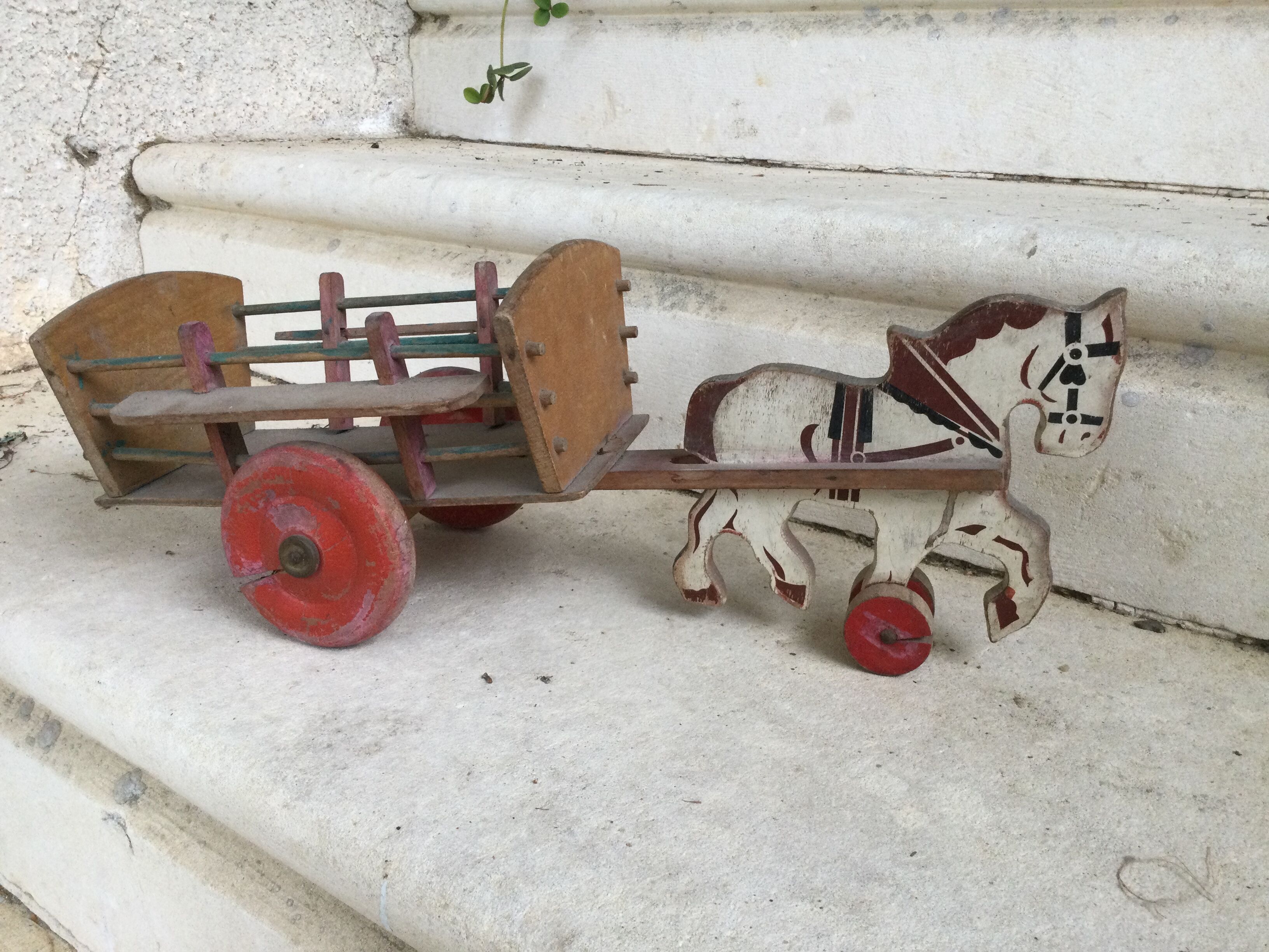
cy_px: 476
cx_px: 634
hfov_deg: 58.4
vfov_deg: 45.4
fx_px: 1136
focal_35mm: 31
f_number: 2.4
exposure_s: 1/33
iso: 50
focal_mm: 3.3
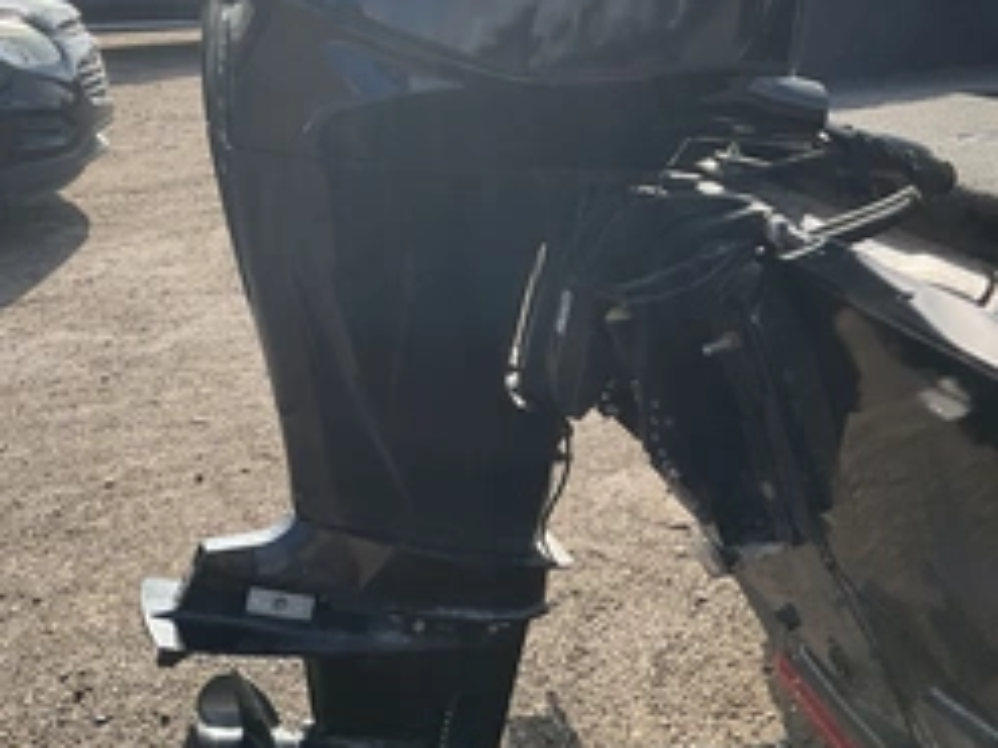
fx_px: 1354
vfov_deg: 30.1
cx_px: 319
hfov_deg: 39.9
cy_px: 150
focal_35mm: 47
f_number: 1.8
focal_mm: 3
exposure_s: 1/1076
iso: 25
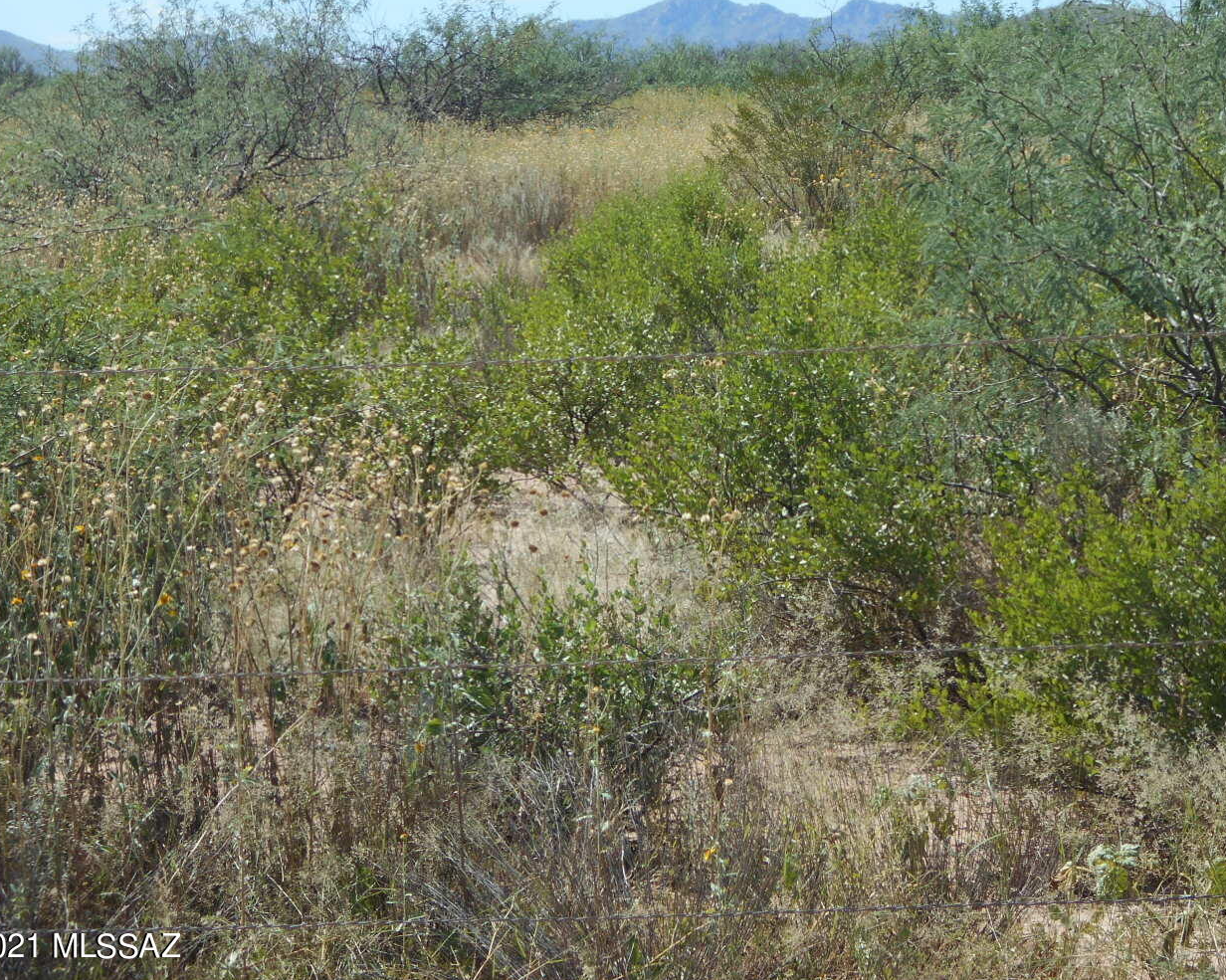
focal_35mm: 142
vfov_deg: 10.9
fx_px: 5151
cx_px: 737
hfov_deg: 13.6
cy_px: 402
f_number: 6
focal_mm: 20.1
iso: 80
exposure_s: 1/320
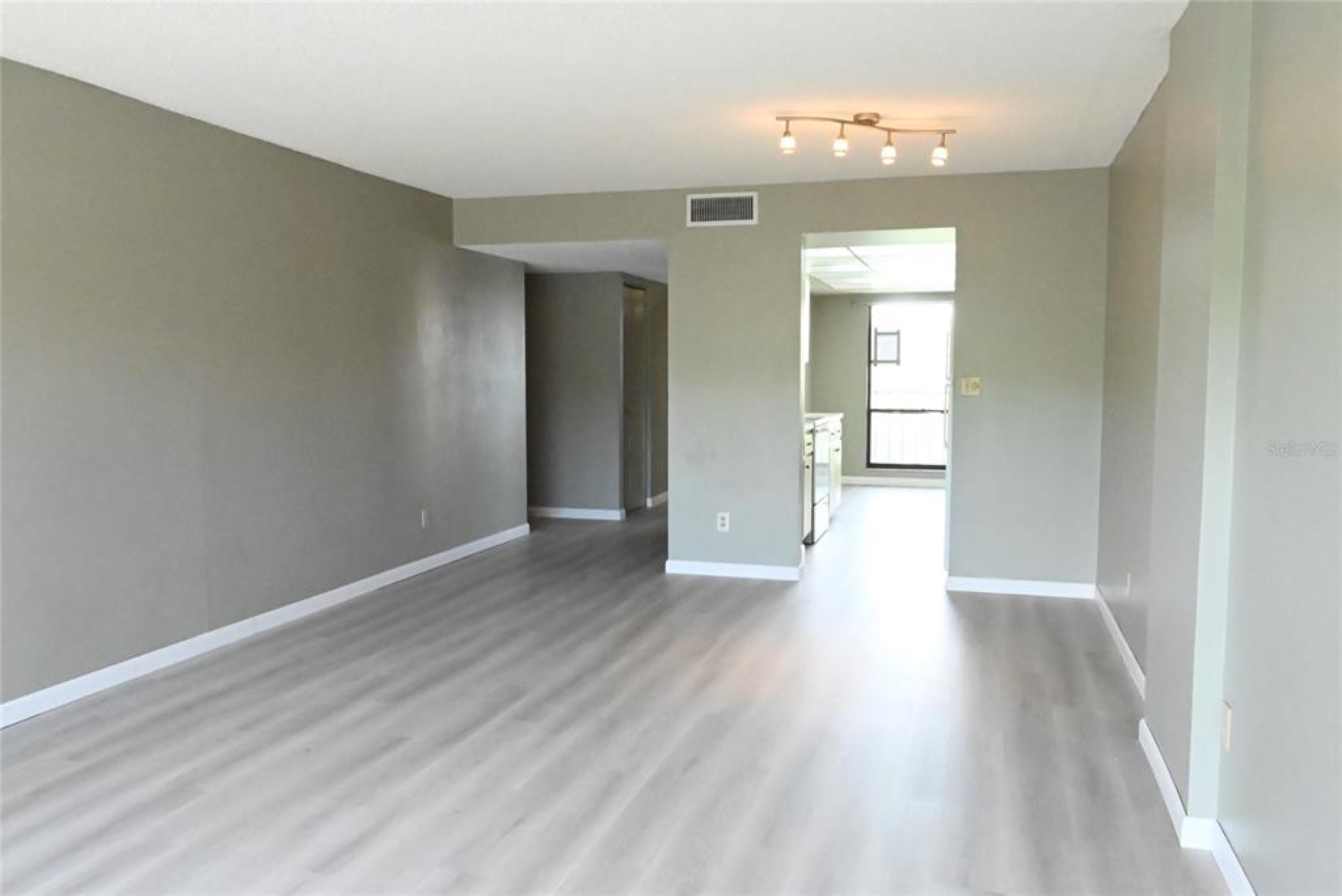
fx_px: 1007
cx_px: 671
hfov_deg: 67.4
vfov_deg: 48.0
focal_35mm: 27
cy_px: 448
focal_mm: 18
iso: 12800
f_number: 18
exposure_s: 1/125
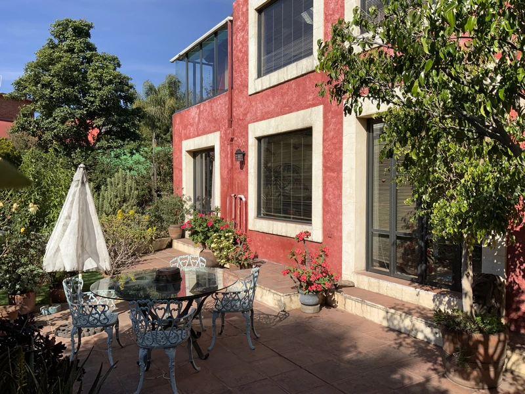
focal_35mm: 29
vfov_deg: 48.2
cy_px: 197
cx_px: 262
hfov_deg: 61.7
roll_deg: -0.3
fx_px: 440
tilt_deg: -2.0
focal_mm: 3
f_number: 1.8
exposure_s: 1/2227
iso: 16
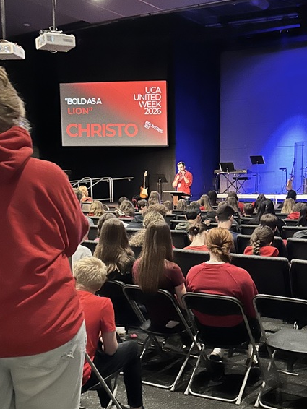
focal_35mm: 47
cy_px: 254
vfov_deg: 40.2
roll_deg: -0.5
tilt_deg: -8.9
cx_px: 204
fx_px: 555
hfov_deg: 30.7
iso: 1000
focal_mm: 5.7
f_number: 1.5
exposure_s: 1/20
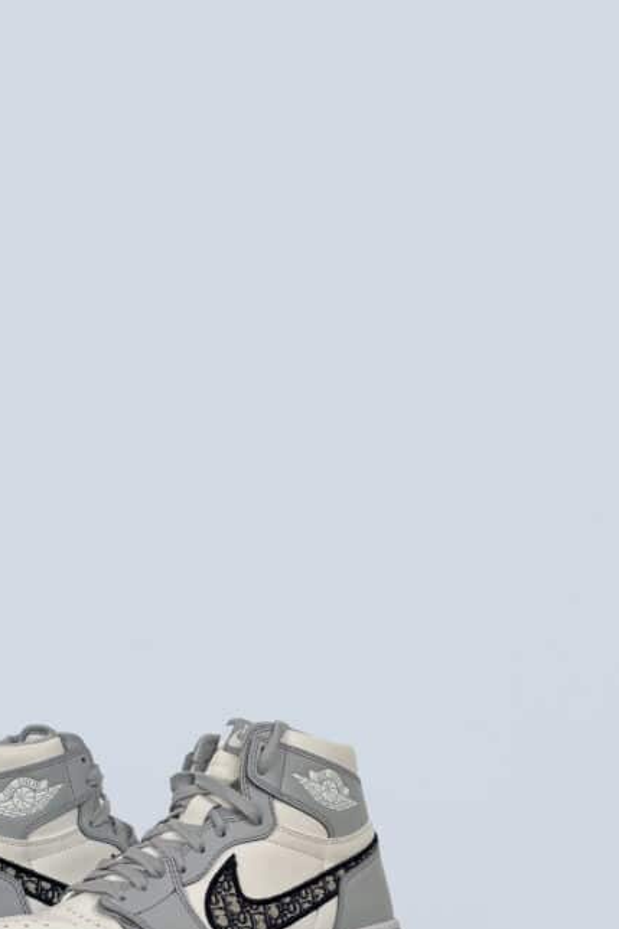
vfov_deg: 44.6
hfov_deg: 30.6
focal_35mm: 43
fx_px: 1110
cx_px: 141
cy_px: 639
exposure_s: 1/140
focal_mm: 4.2
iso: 32
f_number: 1.6
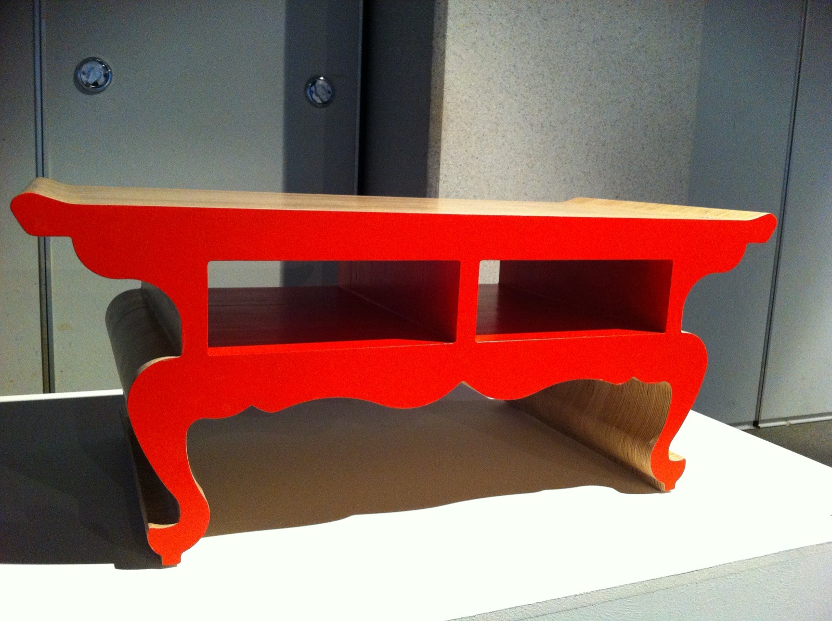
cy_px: 310
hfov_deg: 52.7
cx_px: 416
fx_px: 840
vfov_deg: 40.6
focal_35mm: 35
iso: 400
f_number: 2.8
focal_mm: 3.85
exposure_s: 1/15
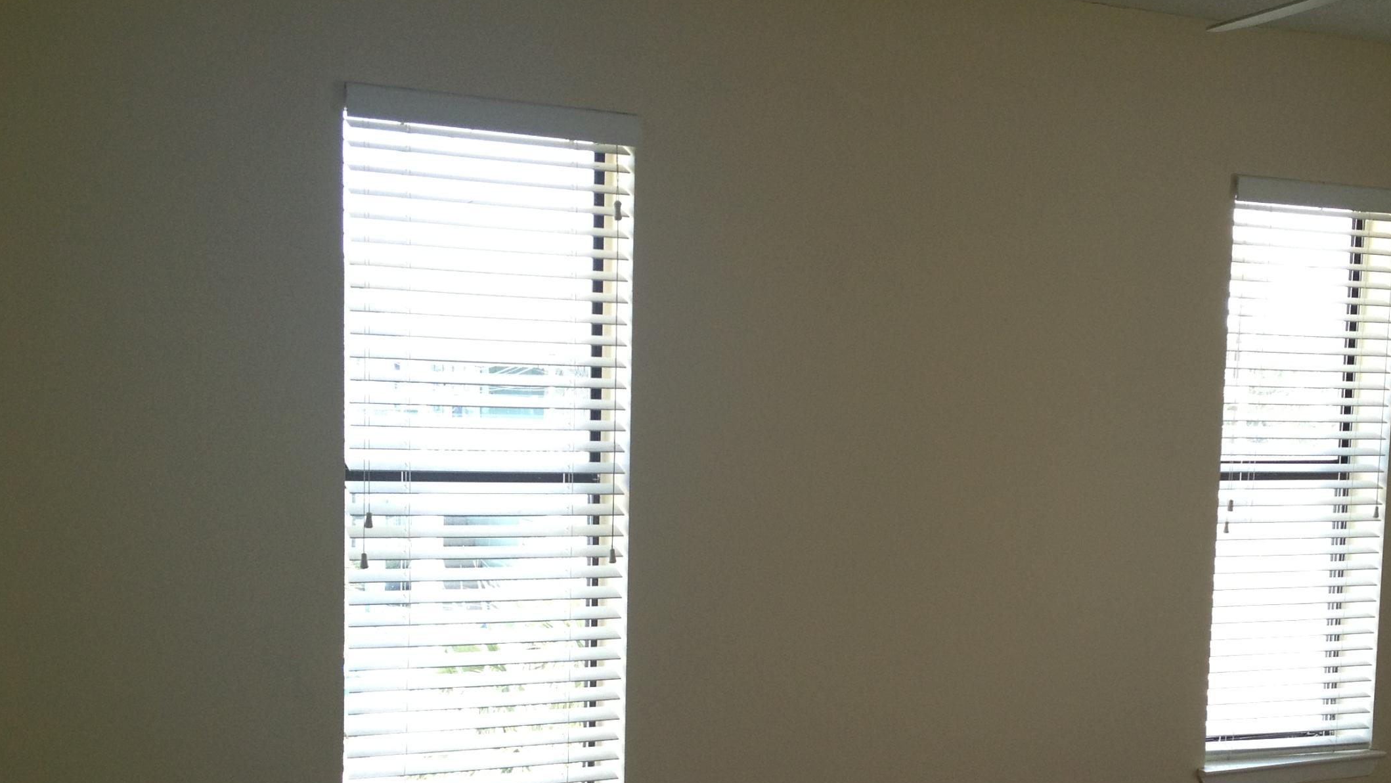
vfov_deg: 22.1
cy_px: 553
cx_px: 919
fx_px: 1992
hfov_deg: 38.1
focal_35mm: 54
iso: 80
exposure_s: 1/120
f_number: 2.4
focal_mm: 4.28
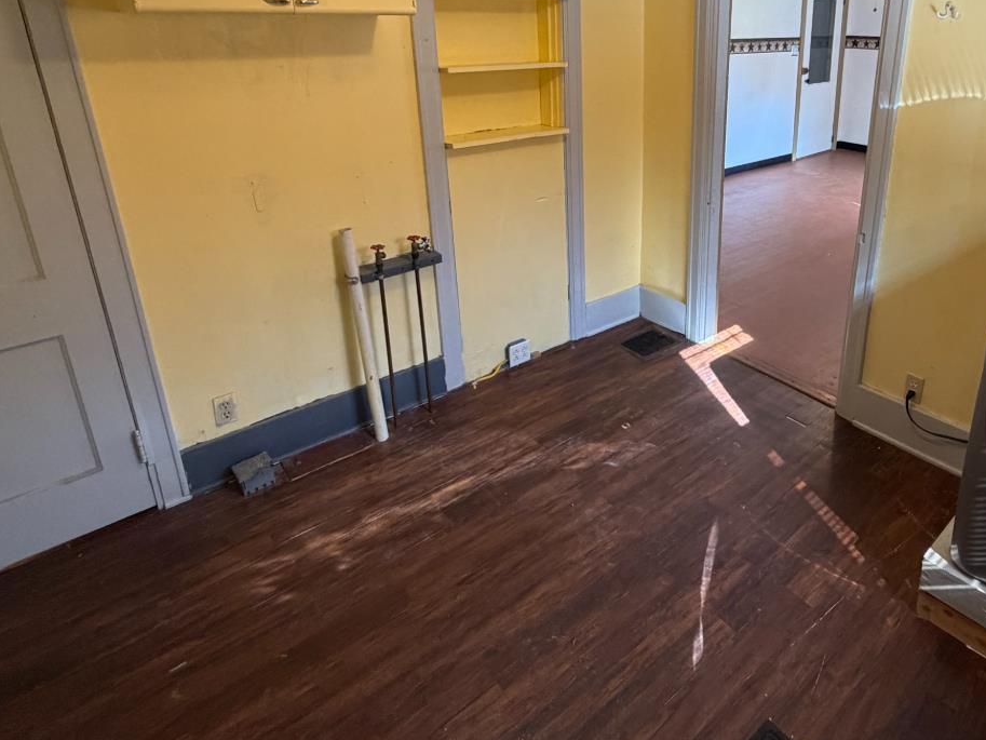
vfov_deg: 56.9
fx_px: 655
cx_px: 636
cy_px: 216
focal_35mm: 23
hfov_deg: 72.3
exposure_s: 1/60
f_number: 2.2
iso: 250
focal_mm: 2.22
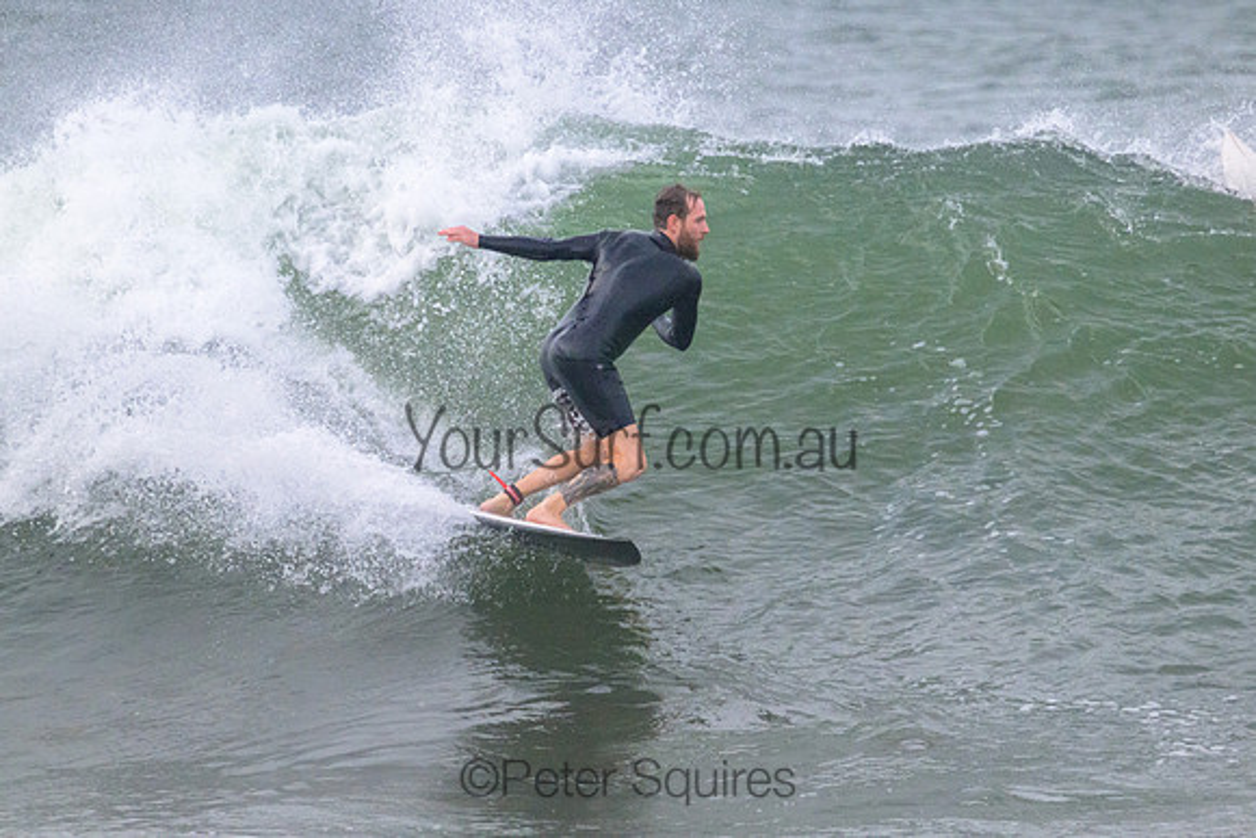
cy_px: 382
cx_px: 683
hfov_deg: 2.4
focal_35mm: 870
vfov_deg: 1.6
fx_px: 30372
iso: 5600
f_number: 11
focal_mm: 800
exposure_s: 1/3200
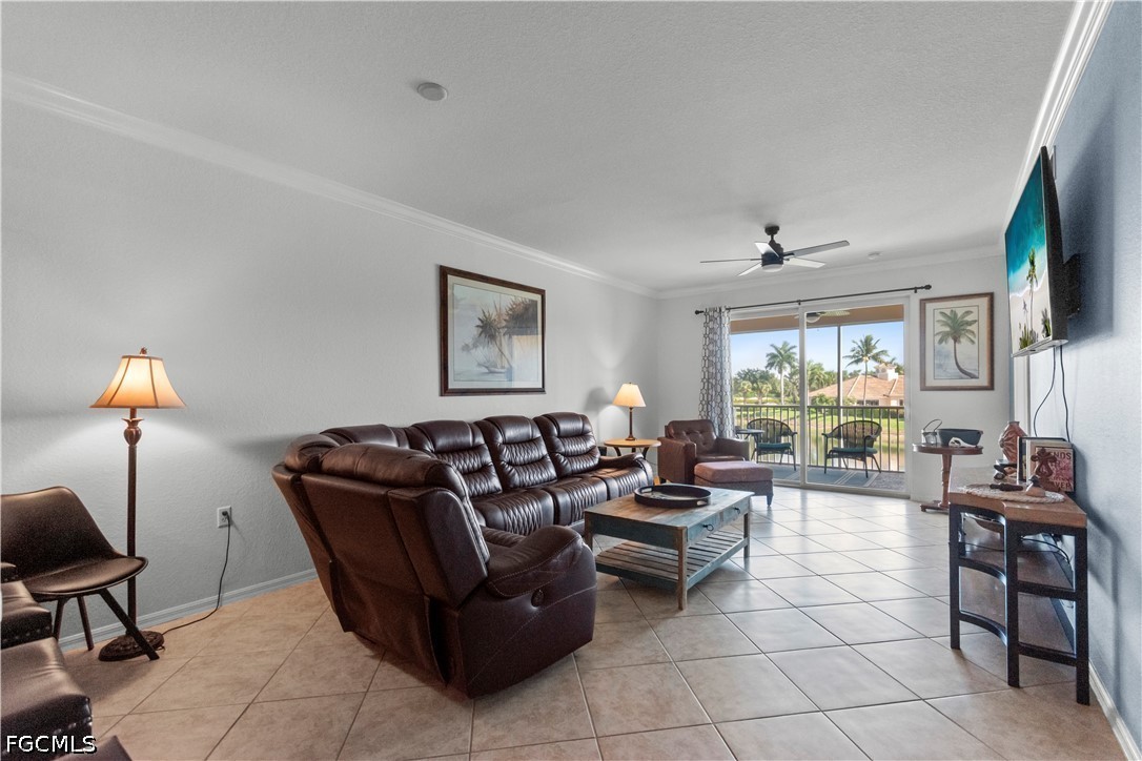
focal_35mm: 15
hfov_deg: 100.4
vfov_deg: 77.3
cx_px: 571
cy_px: 380
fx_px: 476
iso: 800
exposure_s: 1/100
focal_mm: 10
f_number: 5
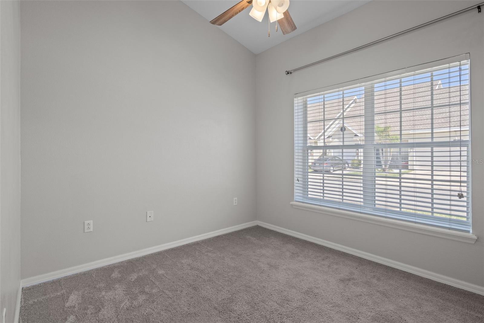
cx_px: 242
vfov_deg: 70.4
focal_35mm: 17
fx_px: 228
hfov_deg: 93.3
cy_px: 162
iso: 320
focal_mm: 17
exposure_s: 1/5
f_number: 9
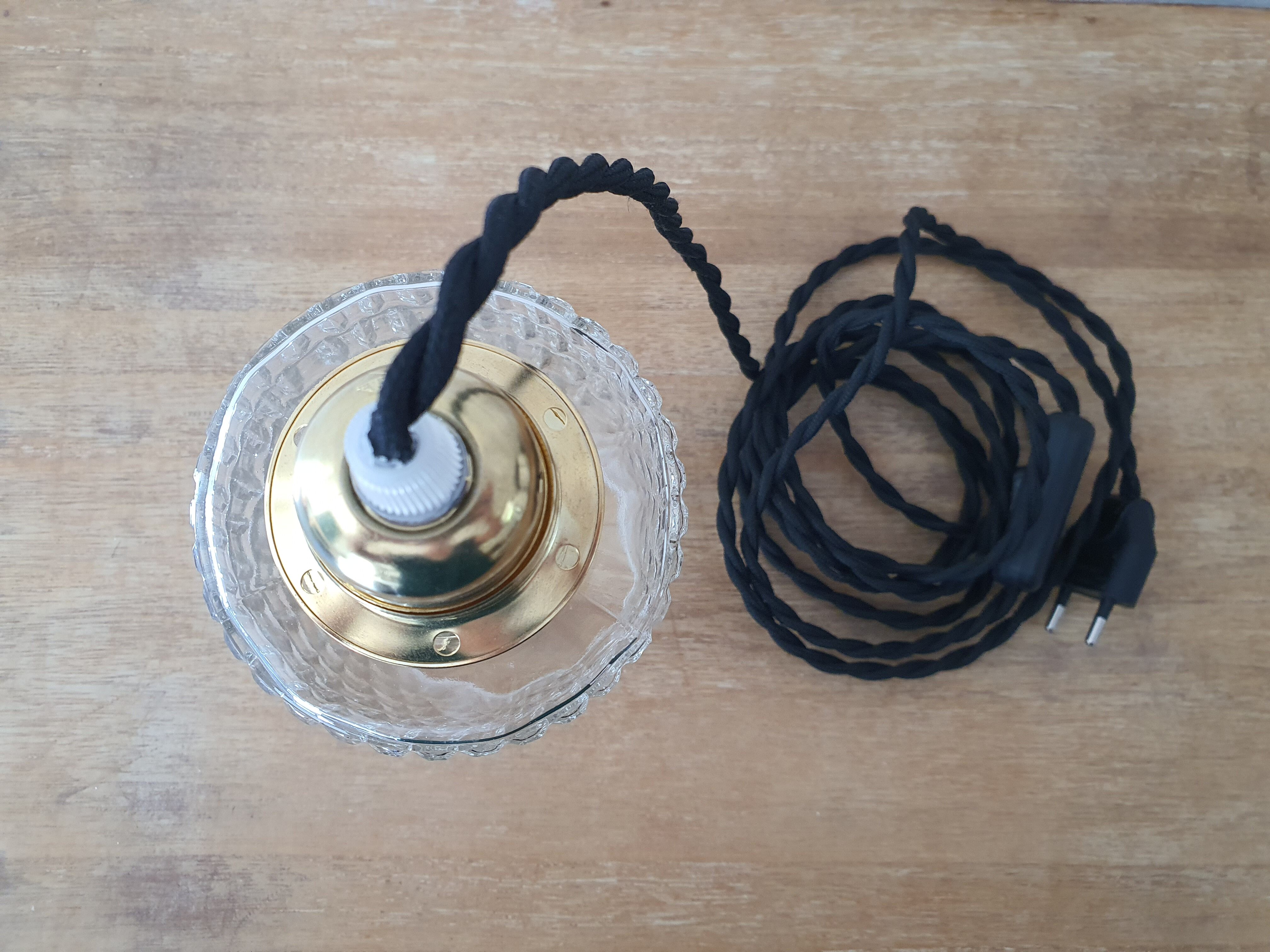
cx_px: 635
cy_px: 476
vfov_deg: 53.1
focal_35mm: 26
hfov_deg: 67.3
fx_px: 954
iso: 320
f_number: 2.4
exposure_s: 1/100
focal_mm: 4.3
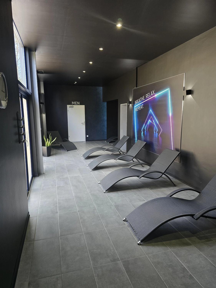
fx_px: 191
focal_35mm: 23
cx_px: 108
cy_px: 144
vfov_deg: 73.9
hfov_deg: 58.9
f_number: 1.7
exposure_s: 1/100
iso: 320
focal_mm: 6.3
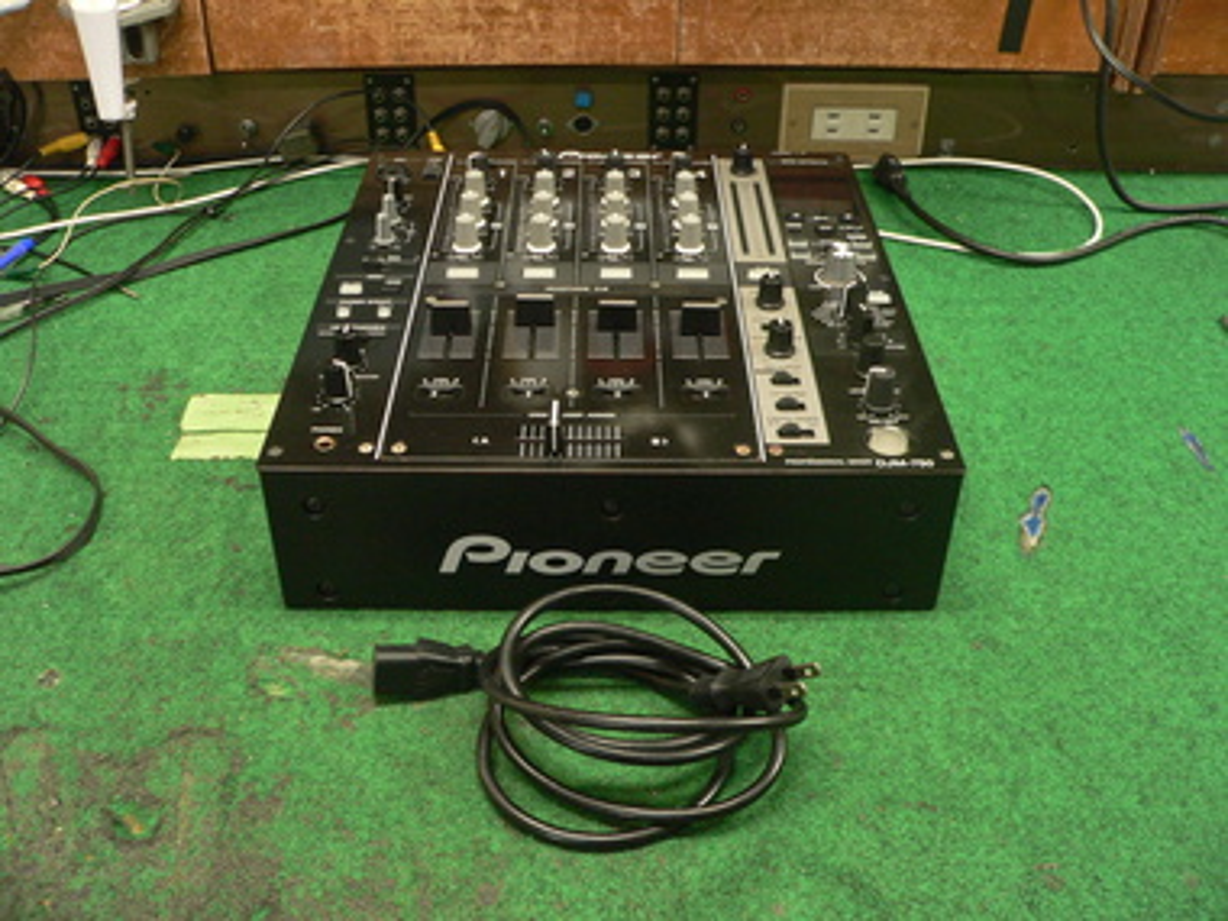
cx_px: 614
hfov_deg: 51.4
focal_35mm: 36
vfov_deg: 39.7
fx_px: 1277
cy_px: 460
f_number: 2.8
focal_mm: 6
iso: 200
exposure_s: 1/13
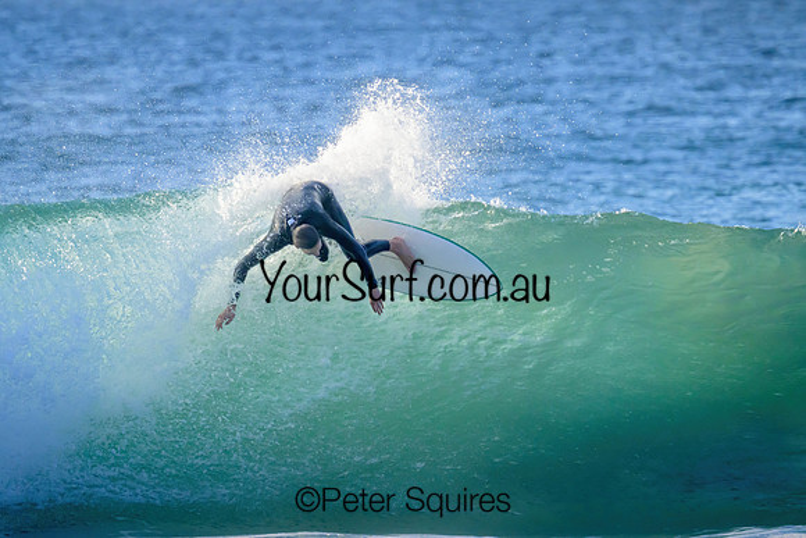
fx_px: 17138
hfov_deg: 2.7
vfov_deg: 1.8
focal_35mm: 765
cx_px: 372
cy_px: 244
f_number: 11
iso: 2500
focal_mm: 700
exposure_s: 1/2000
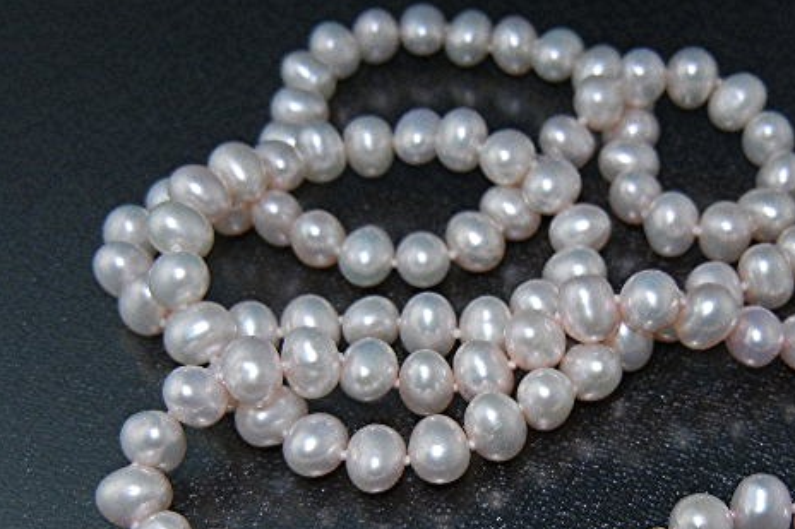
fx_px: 1236
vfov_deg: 24.0
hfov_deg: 35.4
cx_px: 516
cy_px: 380
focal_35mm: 56
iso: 251
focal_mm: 7.1
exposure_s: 1/30
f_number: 7.4
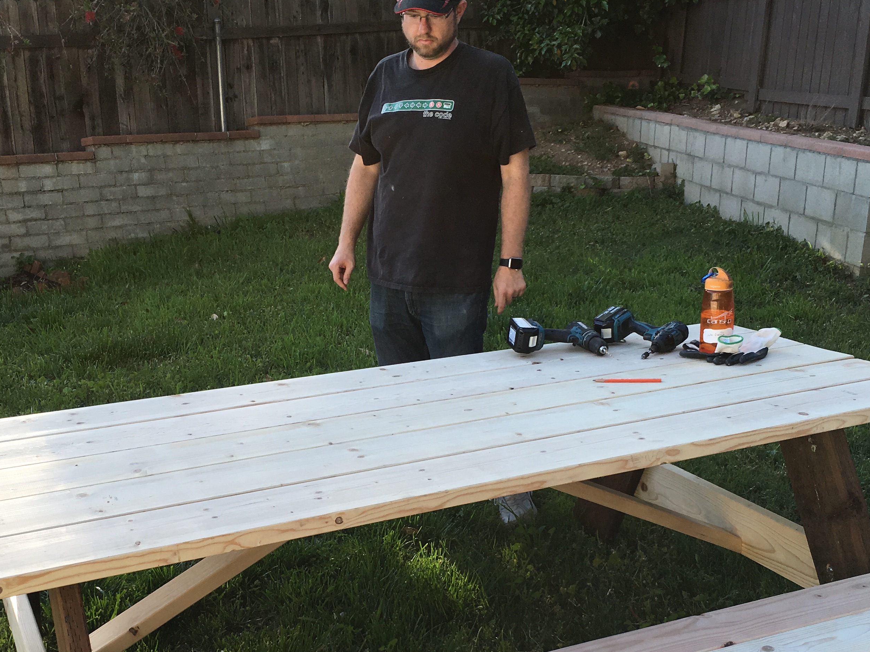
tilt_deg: -17.5
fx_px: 1181
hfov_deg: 40.4
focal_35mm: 47
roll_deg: +1.2
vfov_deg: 30.6
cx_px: 401
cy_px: 435
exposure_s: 1/281
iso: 25
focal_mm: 4.15
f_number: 2.2
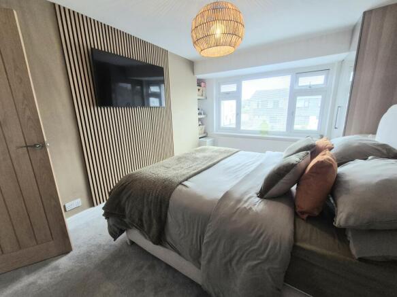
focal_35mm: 13
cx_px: 198
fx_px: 149
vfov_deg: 89.9
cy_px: 148
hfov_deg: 106.2
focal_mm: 2.2
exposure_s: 1/100
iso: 320
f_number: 2.2
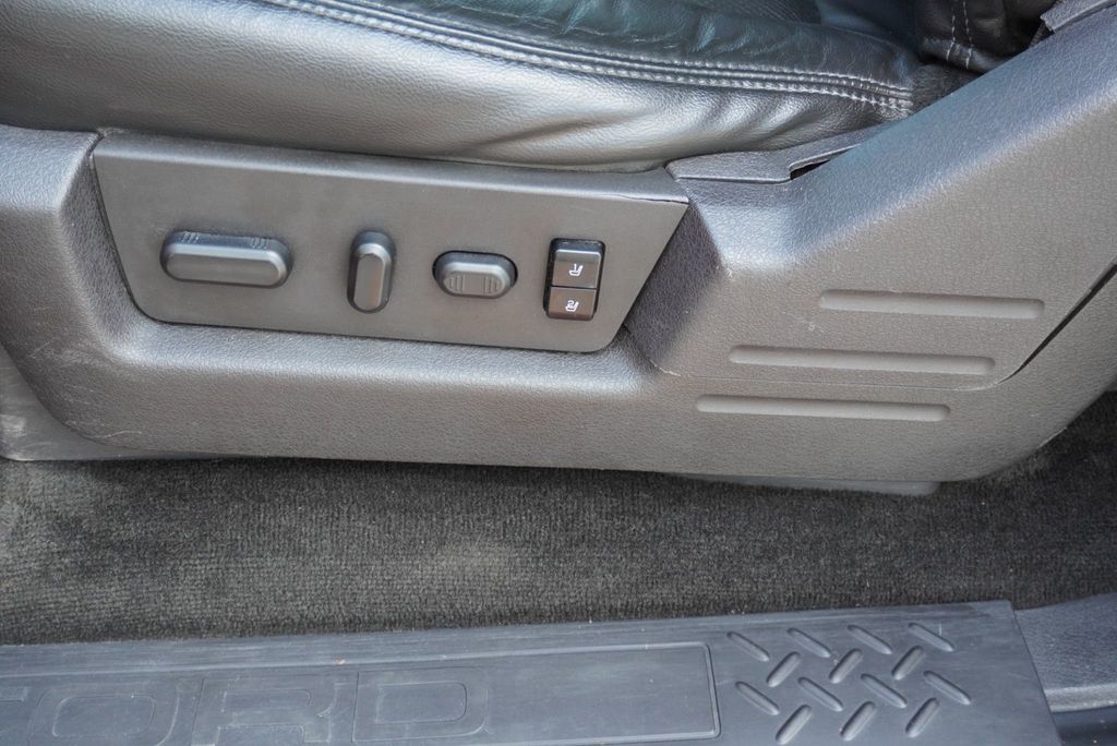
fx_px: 1211
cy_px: 373
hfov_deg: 49.5
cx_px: 558
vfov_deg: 34.3
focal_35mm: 39
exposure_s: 1/160
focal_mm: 26
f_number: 4.5
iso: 640
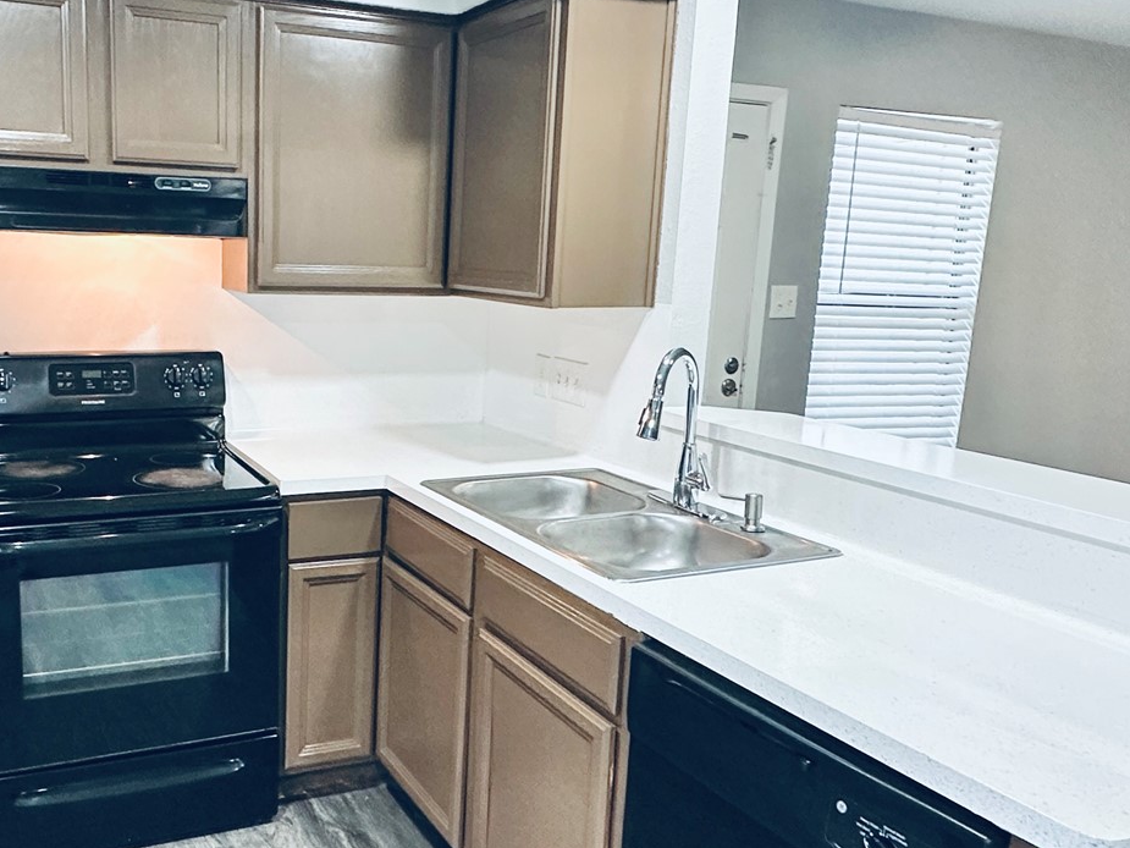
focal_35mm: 31
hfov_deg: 57.0
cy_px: 442
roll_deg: -1.2
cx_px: 369
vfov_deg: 45.4
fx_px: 1012
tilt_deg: -11.1
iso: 320
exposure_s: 1/60
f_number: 2.2
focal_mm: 2.22
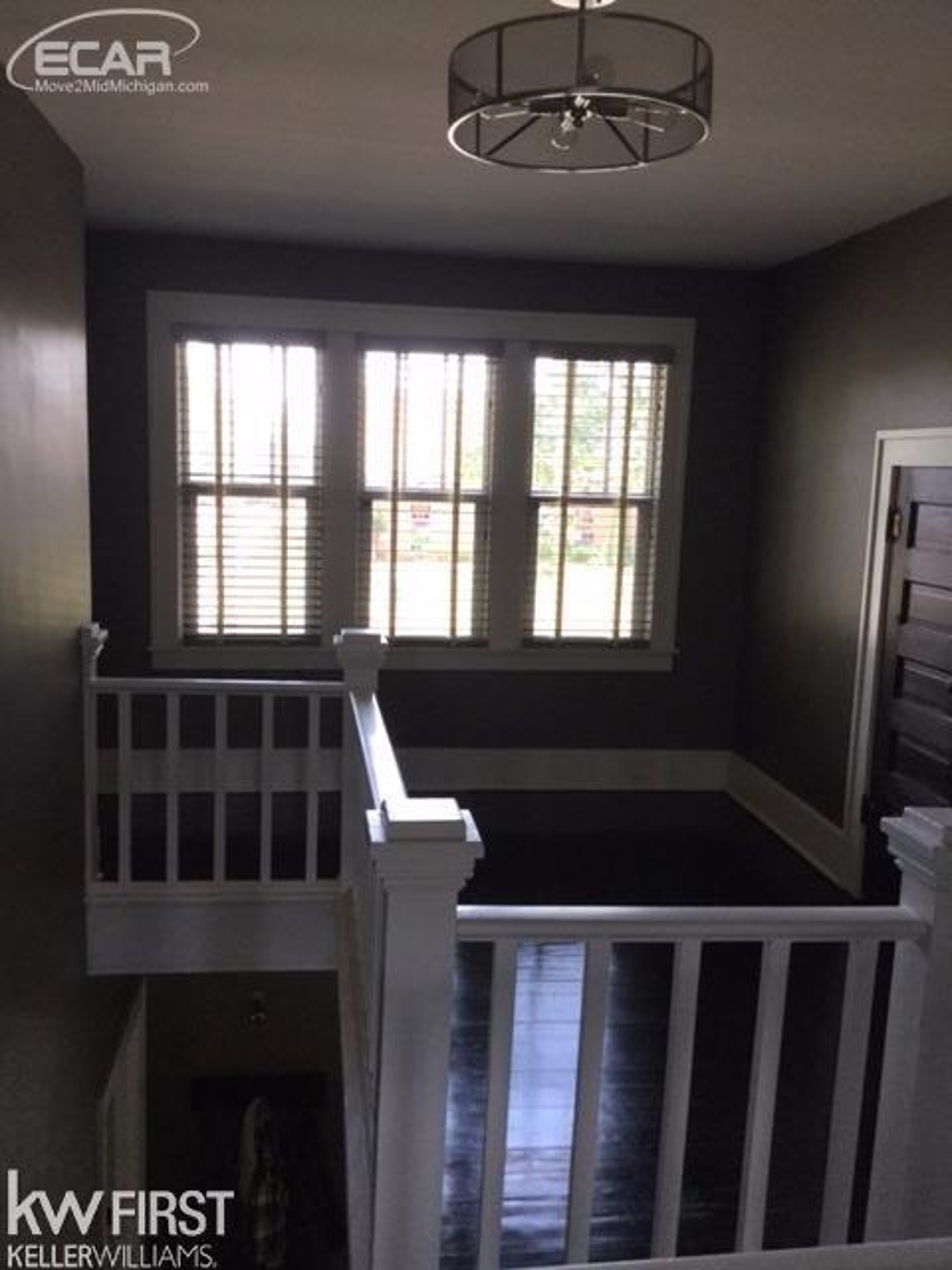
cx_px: 476
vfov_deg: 58.4
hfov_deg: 45.4
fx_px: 1137
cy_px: 635
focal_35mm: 31
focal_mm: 3.3
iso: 40
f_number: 2.4
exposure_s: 1/30
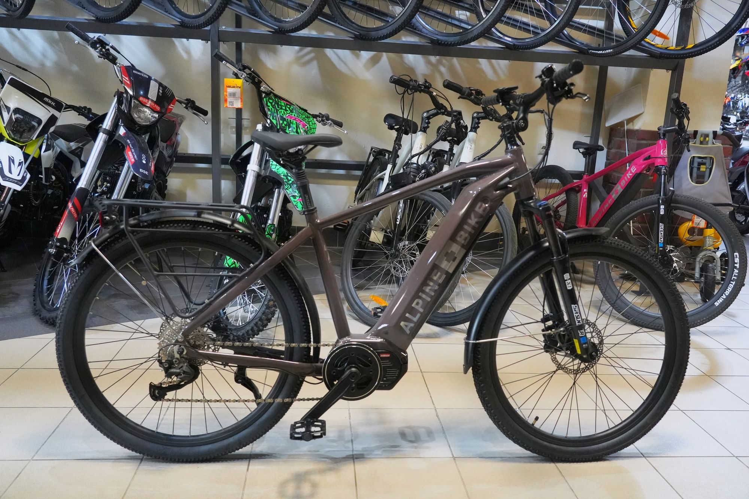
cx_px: 374
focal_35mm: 29
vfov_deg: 45.0
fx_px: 603
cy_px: 250
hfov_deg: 63.7
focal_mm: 29
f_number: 5
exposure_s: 1/200
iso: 10000
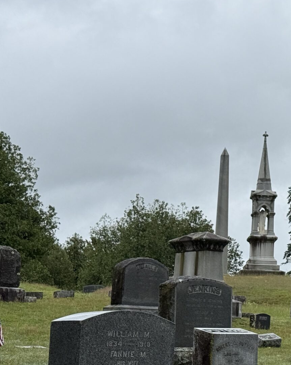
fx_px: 1196
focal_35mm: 111
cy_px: 208
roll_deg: -1.2
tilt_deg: +7.8
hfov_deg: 13.3
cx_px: 388
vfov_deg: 17.3
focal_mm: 6.76
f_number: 1.78
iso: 64
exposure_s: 1/2865
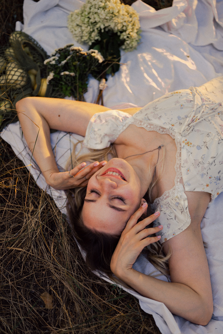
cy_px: 167
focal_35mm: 50
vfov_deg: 39.6
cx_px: 112
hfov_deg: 27.0
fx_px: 464
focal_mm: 50
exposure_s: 1/640
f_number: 1.8
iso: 100
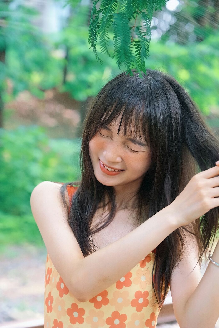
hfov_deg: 16.5
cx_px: 110
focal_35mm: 83
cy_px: 164
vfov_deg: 24.5
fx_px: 757
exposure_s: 1/60
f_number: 2.8
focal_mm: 55
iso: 500
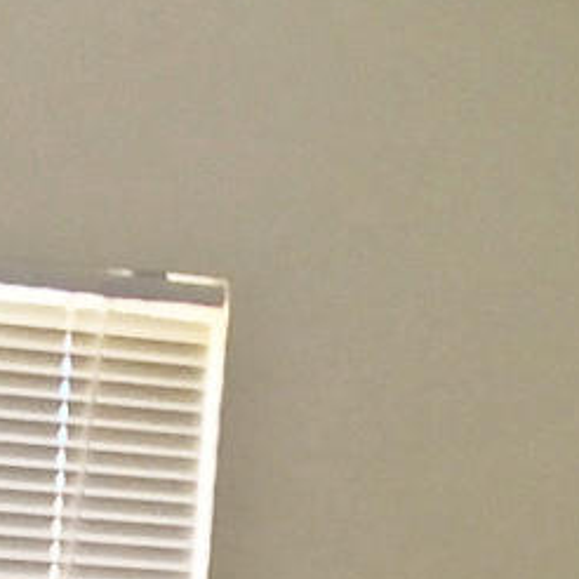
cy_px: 2154
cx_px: -315
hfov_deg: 8.2
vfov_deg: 6.9
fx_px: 3936
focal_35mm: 208
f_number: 2.2
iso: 80
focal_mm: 4.15
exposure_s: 1/30
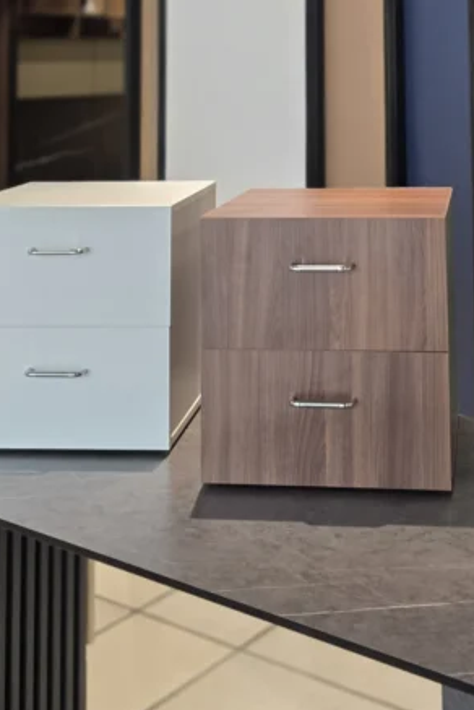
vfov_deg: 32.3
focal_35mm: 56
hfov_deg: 24.0
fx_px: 1104
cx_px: 360
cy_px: -26
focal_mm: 6.3
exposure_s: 1/100
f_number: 1.7
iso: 200
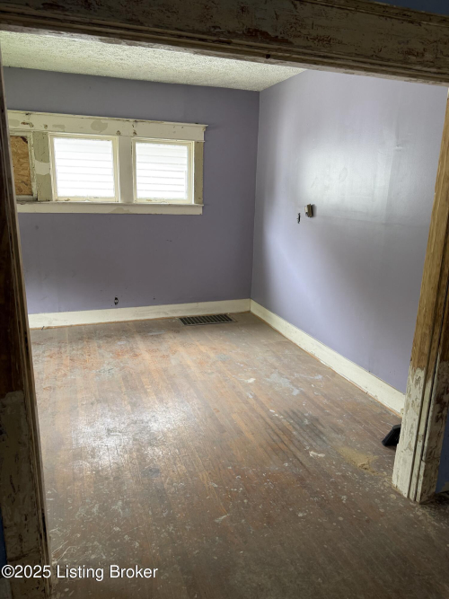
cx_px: 224
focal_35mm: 24
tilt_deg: -14.9
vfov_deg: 71.6
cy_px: 300
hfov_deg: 56.8
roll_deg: -1.5
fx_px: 415
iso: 160
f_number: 1.78
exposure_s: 1/121
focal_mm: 6.76
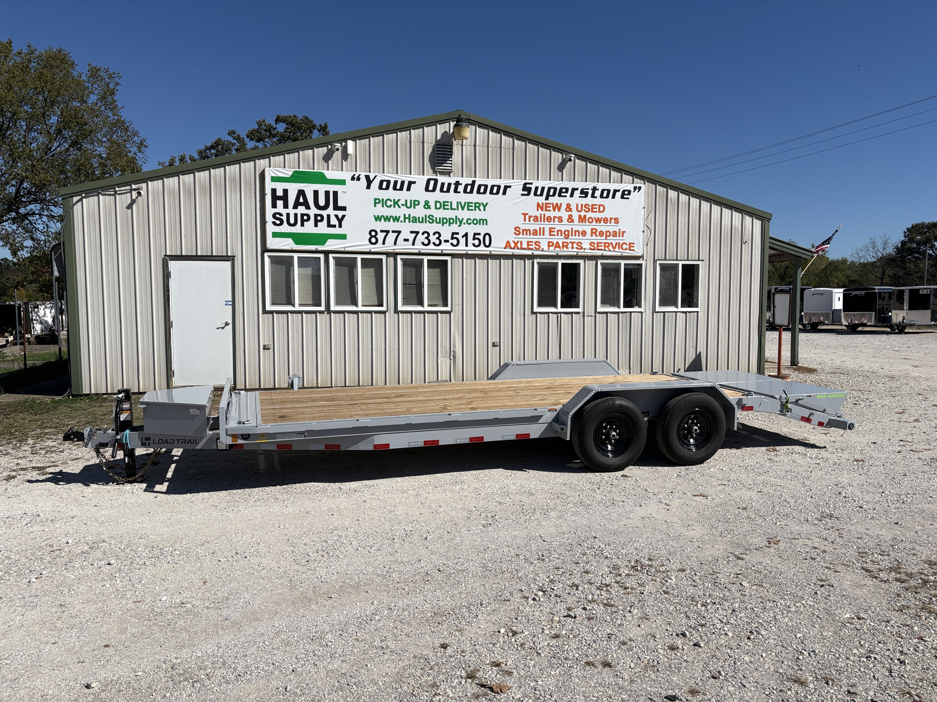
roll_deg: +0.4
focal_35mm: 26
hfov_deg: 67.3
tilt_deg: -4.4
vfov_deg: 53.1
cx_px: 468
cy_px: 351
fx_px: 704
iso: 50
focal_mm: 5.96
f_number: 1.6
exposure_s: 1/7813
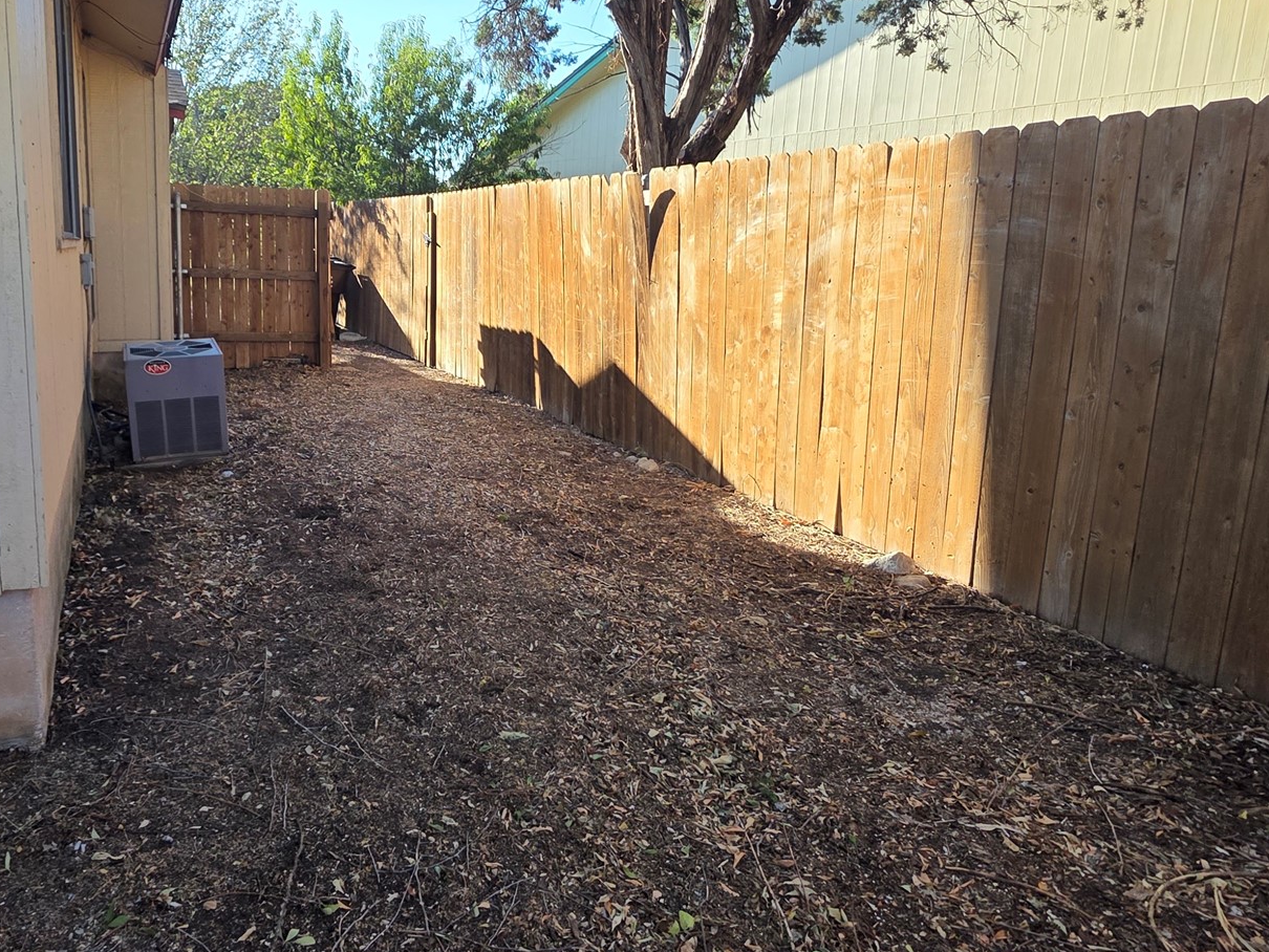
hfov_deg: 73.7
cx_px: 410
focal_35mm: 22
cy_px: 424
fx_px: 807
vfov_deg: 60.9
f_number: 1.9
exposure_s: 1/445
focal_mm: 2.2
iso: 40
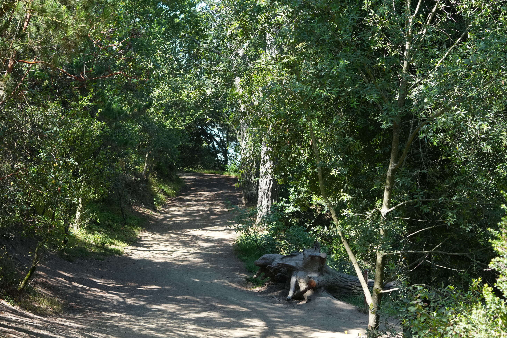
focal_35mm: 80
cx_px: 179
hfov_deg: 25.3
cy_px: 169
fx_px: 1127
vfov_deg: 17.1
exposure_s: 1/400
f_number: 4.5
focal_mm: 54
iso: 640
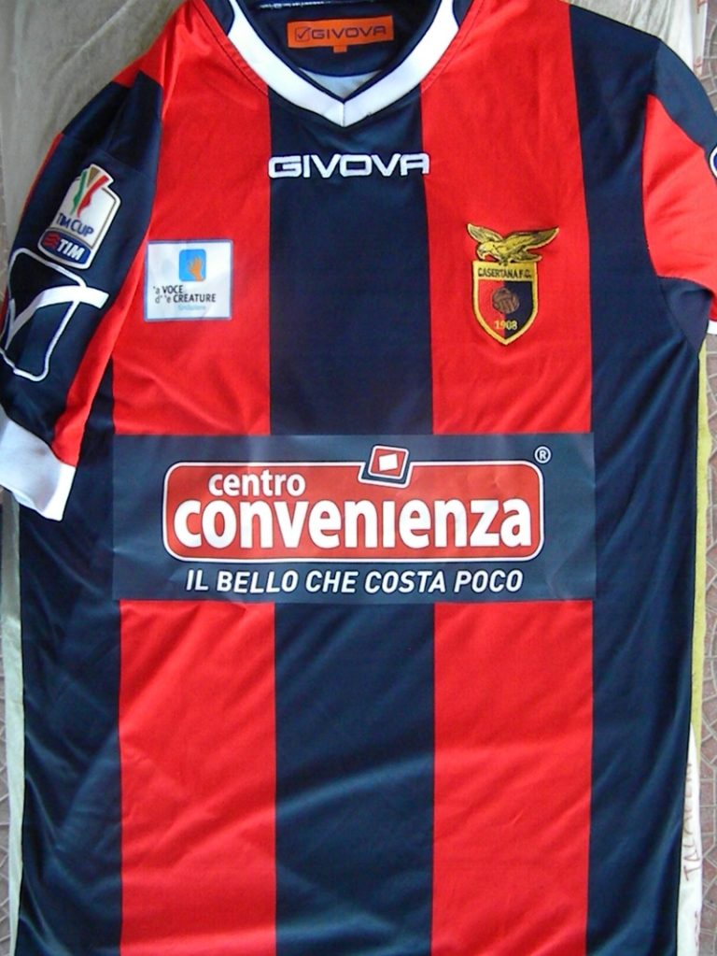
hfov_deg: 51.4
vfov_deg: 65.3
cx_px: 358
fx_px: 745
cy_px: 478
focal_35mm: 27
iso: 1077
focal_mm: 5
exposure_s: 1/261
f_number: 3.5
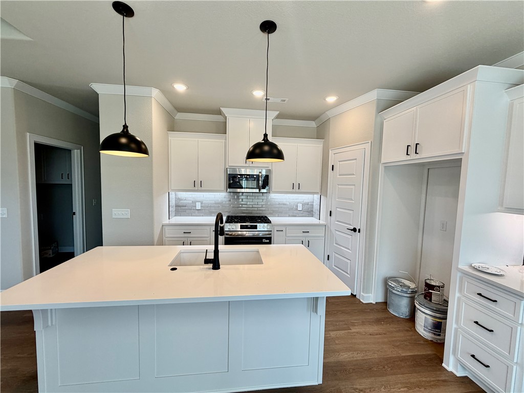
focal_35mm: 14
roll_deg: -1.8
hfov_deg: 102.1
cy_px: 196
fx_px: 212
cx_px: 262
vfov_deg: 85.7
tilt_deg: -3.8
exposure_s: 1/120
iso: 80
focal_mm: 2.22
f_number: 2.2
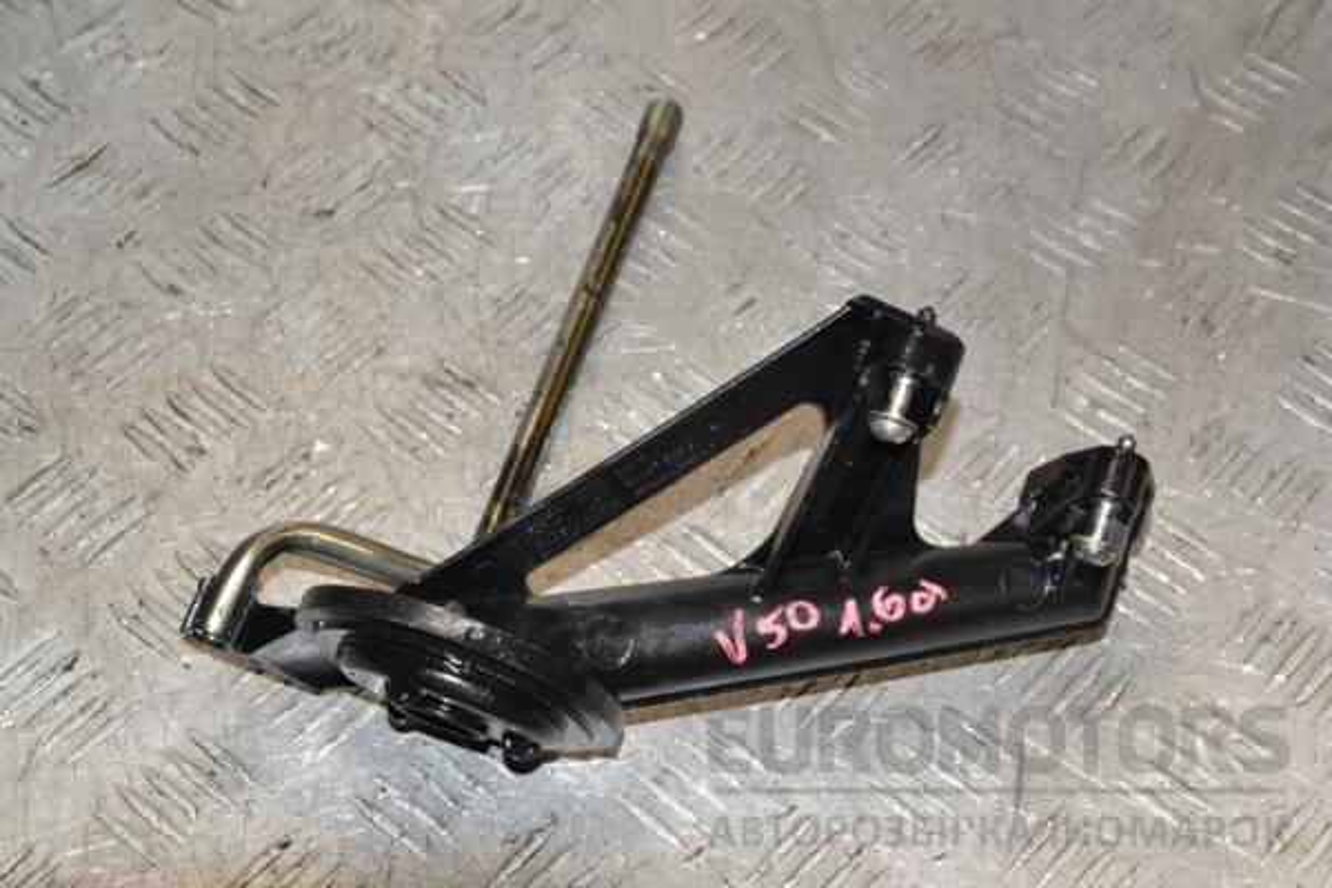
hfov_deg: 27.0
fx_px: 2775
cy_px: 444
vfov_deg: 18.2
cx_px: 666
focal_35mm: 75
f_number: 9
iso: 800
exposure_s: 1/200
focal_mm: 50
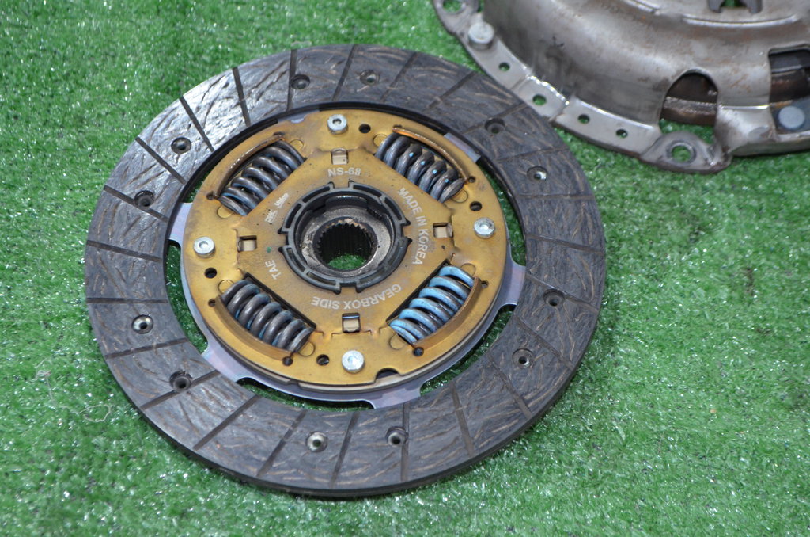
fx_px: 1616
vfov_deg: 18.8
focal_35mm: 72
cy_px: 268
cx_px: 405
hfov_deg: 28.1
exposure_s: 1/60
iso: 1600
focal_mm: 48
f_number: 5.3
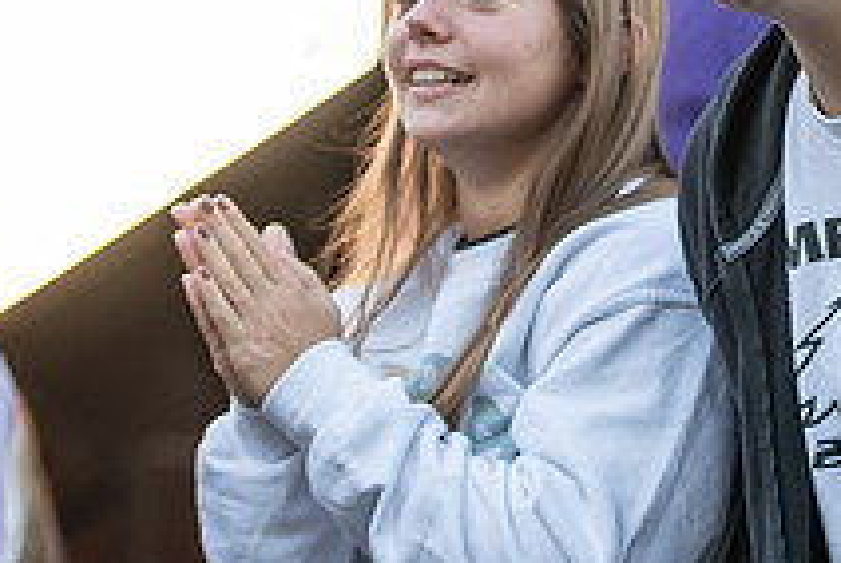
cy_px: -77
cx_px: 774
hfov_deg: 10.0
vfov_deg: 6.7
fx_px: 4796
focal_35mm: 205
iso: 800
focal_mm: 75
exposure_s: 1/400
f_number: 3.2
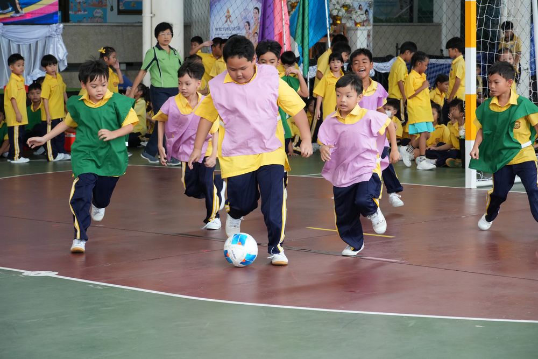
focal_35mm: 105
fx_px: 1569
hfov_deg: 19.5
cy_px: 180
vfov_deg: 13.0
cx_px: 269
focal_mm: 70
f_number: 5.6
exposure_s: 1/500
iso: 1600
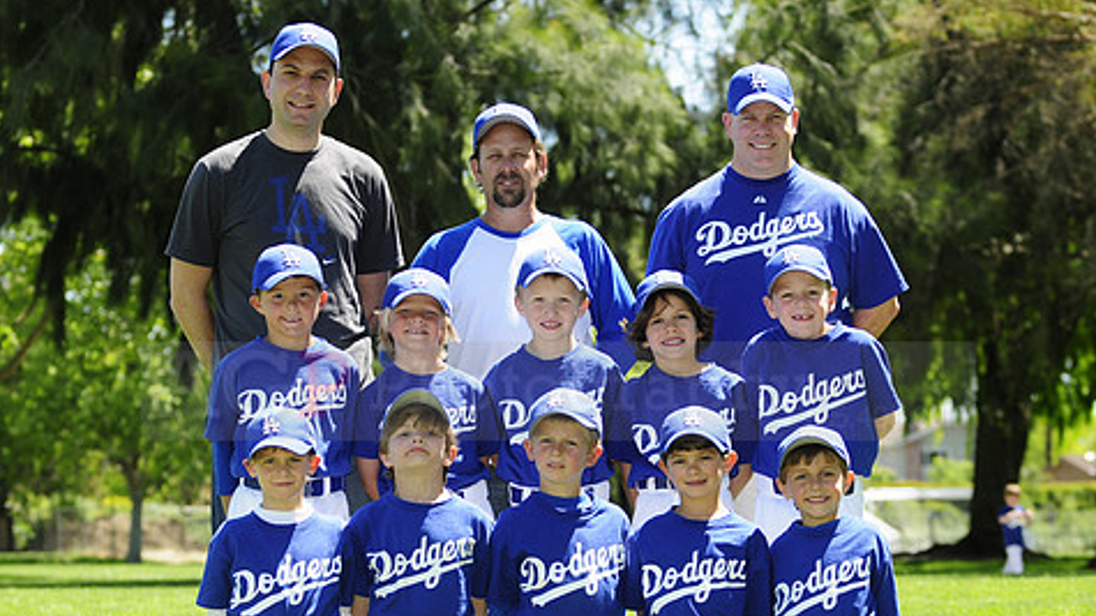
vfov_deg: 8.4
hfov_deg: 15.0
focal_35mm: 144
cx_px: 528
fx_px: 4174
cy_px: 373
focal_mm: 75
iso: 200
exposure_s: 1/640
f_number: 4
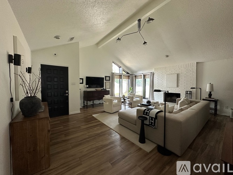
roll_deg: -0.3
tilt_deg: -1.7
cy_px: 88
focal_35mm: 14
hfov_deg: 102.1
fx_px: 94
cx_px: 116
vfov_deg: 85.7
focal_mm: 2.22
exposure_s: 1/98
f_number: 2.2
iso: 320
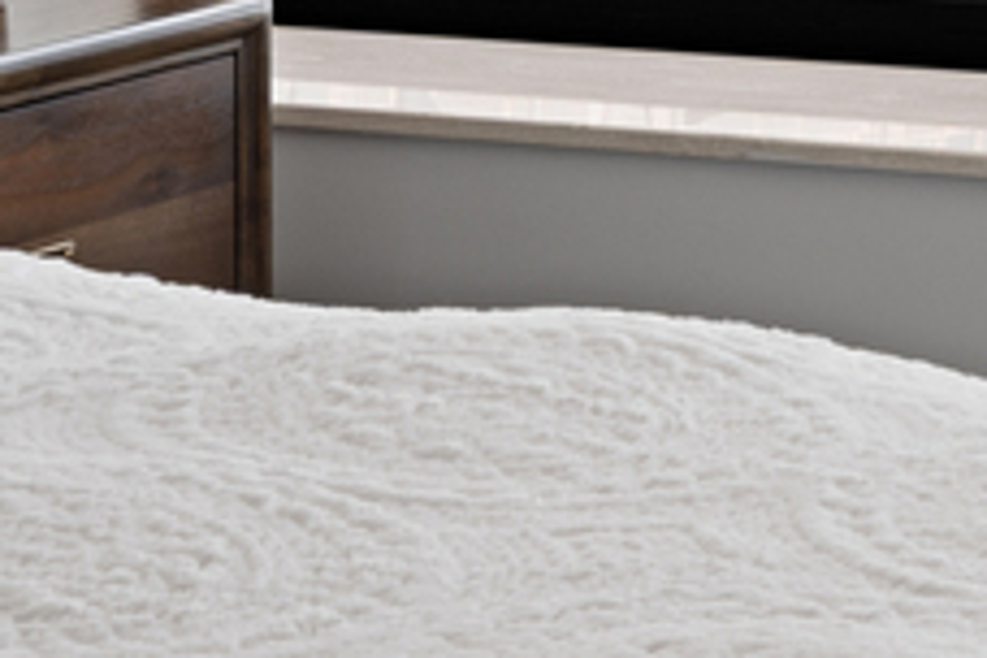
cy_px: -645
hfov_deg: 10.3
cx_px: 1279
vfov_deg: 6.8
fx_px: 5361
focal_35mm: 196
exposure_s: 1/5
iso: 100
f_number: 13
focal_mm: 27.5
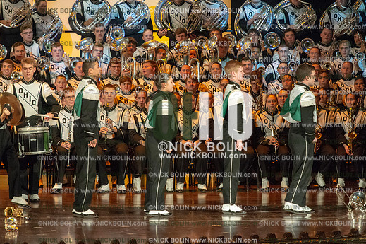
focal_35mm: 257
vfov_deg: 5.3
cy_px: 125
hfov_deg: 8.0
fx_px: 2610
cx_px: 202
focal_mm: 230
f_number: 5.6
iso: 8000
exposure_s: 1/320
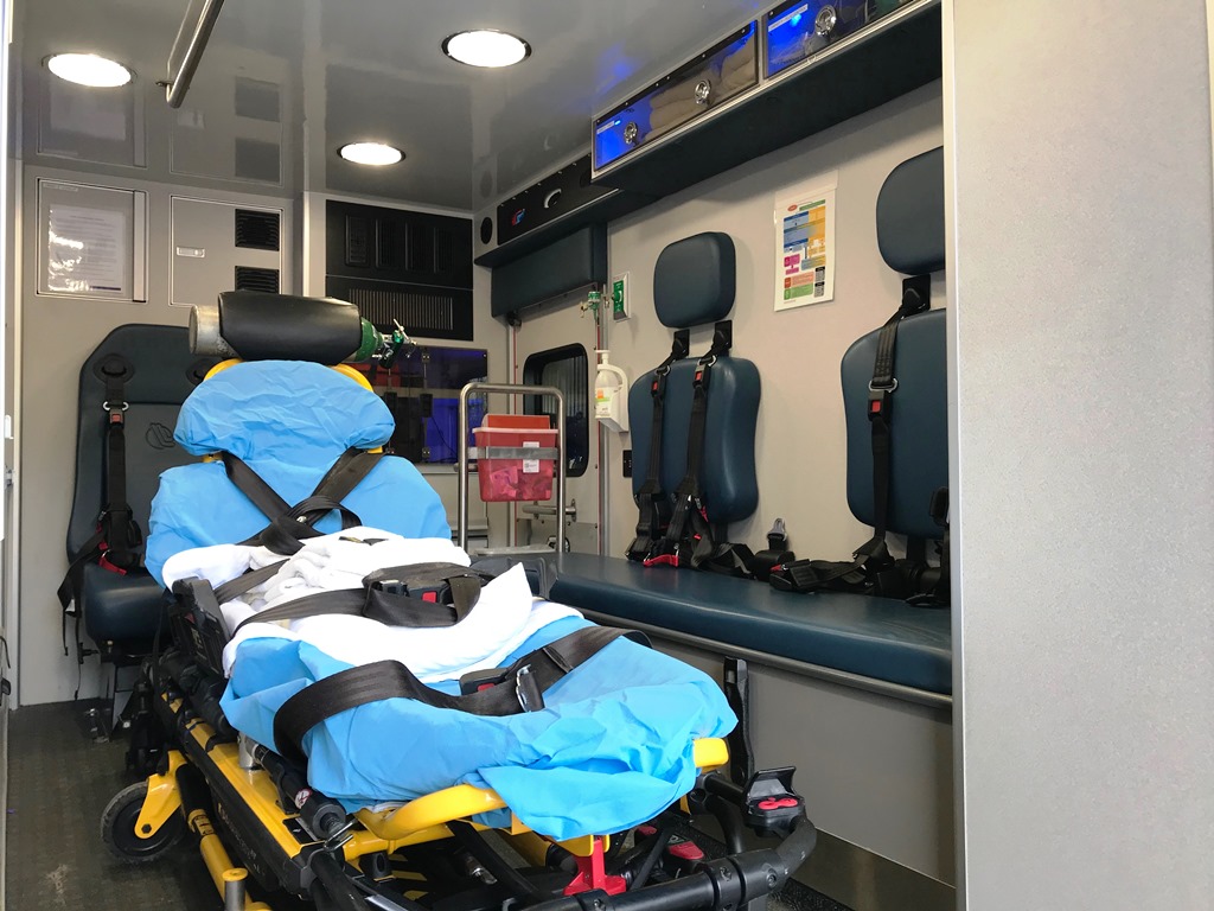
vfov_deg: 49.7
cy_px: 456
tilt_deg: +0.3
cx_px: 607
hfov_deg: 63.4
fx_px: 982
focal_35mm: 28
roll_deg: -0.5
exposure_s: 1/90
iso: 32
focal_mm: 3.99
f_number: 1.8
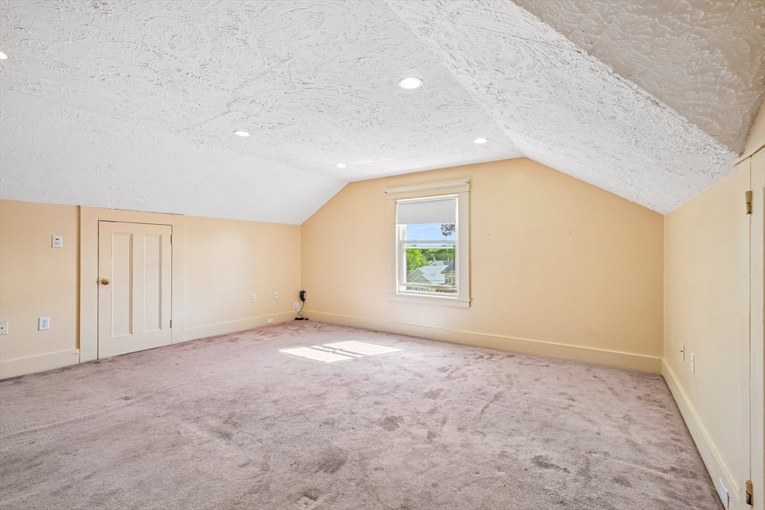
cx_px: 382
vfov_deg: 73.8
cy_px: 255
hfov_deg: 96.7
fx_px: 340
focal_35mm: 16
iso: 400
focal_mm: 16
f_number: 8
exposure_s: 1/160
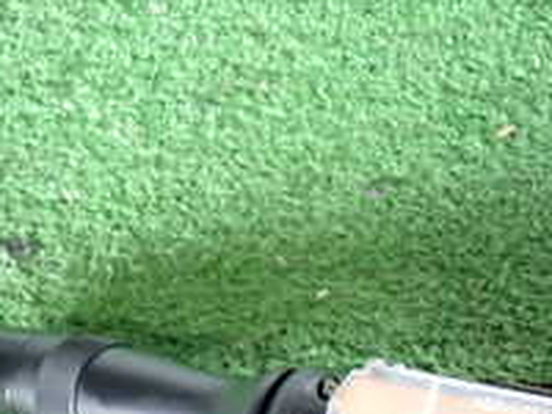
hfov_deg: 17.4
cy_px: 436
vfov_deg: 13.5
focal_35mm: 108
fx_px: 1722
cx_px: 651
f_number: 2.5
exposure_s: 1/40
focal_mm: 6.37
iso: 320
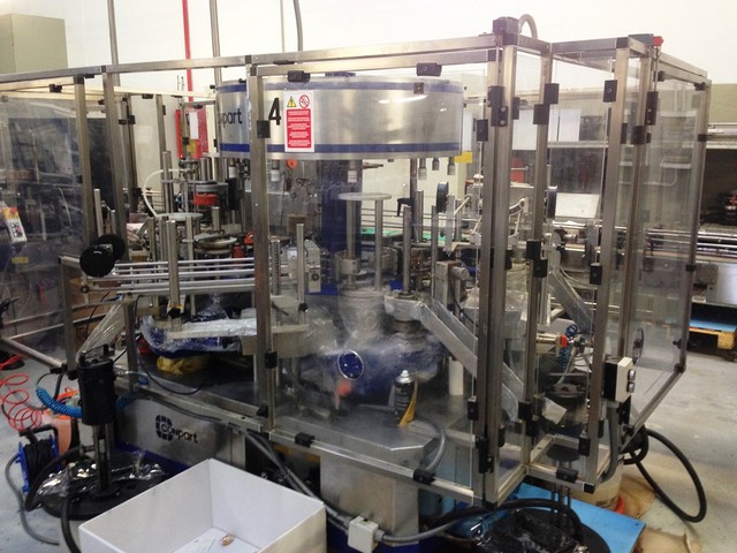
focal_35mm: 33
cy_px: 276
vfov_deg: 42.9
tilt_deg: -12.4
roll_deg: +0.6
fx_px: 703
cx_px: 368
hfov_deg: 55.4
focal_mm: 4.12
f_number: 2.4
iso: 160
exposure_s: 1/20
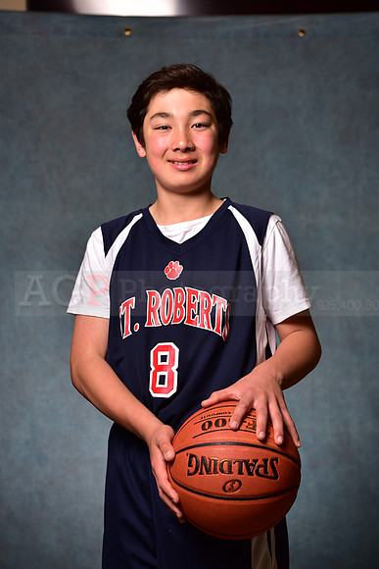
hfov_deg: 19.5
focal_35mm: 70
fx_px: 1105
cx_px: 190
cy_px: 284
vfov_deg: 28.8
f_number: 5
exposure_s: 1/200
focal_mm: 70
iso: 100
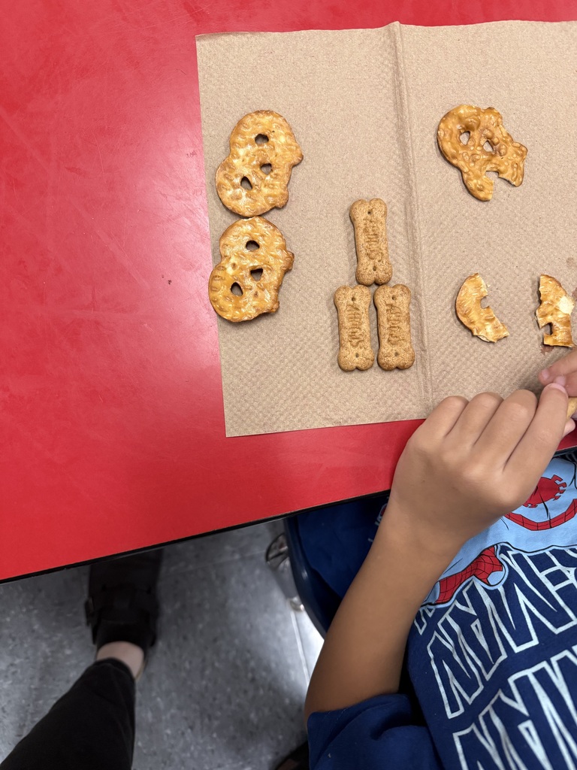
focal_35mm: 24
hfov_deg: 56.8
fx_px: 533
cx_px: 288
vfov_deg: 71.6
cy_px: 385
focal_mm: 6.76
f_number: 1.78
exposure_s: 1/60
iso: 320
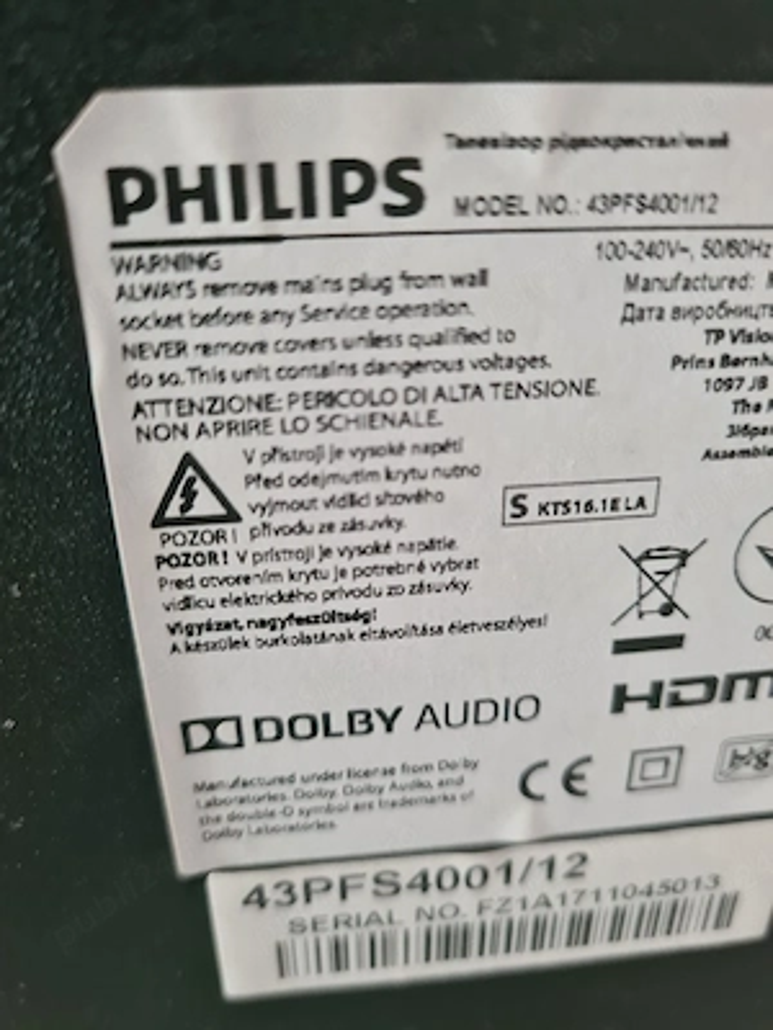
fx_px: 774
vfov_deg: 67.3
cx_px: 386
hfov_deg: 53.1
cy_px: 515
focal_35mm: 26
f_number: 1.8
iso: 500
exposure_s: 1/50
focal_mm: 5.4
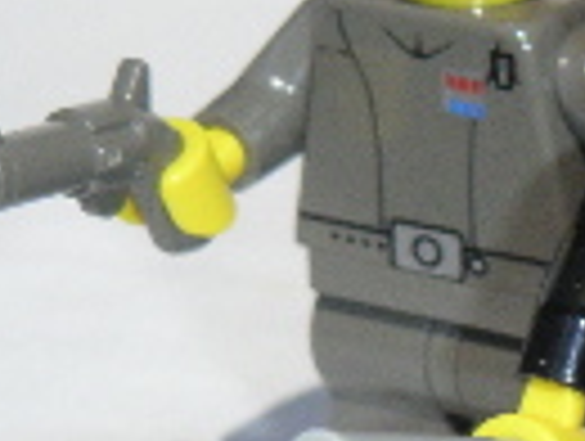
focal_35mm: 341
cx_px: 792
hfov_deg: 5.8
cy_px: 292
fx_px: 5773
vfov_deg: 4.4
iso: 160
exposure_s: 1/750
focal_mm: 17.1
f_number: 8
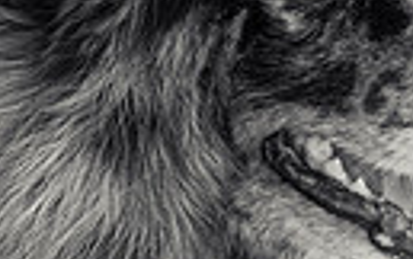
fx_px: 7190
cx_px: 184
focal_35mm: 638
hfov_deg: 3.3
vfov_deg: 2.1
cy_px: 259
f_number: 7.1
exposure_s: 1/60
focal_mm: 120
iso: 80
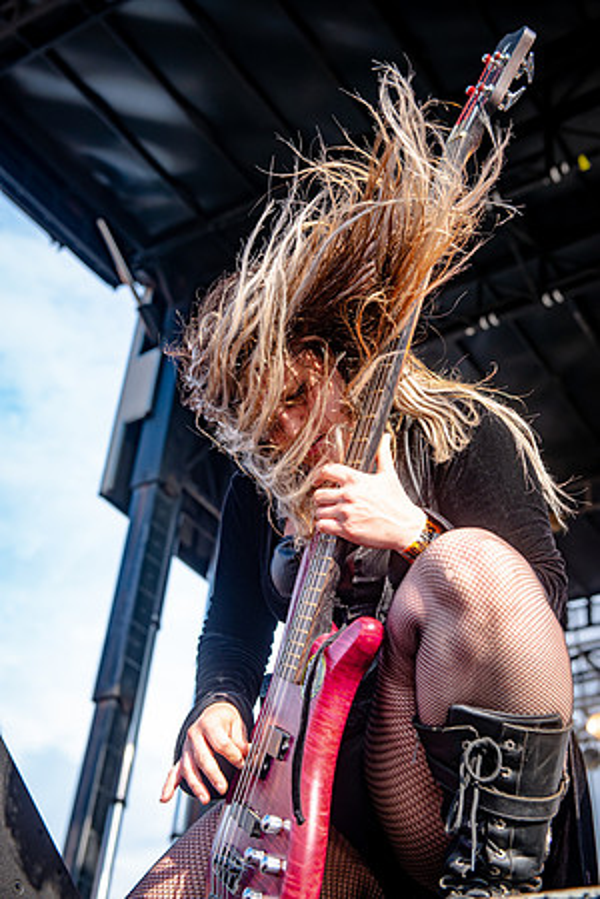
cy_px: 450
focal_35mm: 50
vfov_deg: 39.6
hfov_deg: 27.0
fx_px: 1250
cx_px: 300
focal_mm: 50
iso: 320
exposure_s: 1/640
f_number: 4
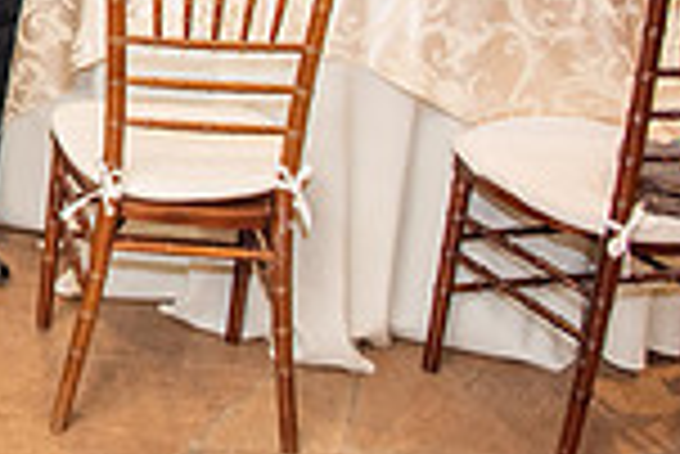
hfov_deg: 17.7
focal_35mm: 92
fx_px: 1739
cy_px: -151
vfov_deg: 14.2
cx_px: -558
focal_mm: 24
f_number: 3.5
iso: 1600
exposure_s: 1/125
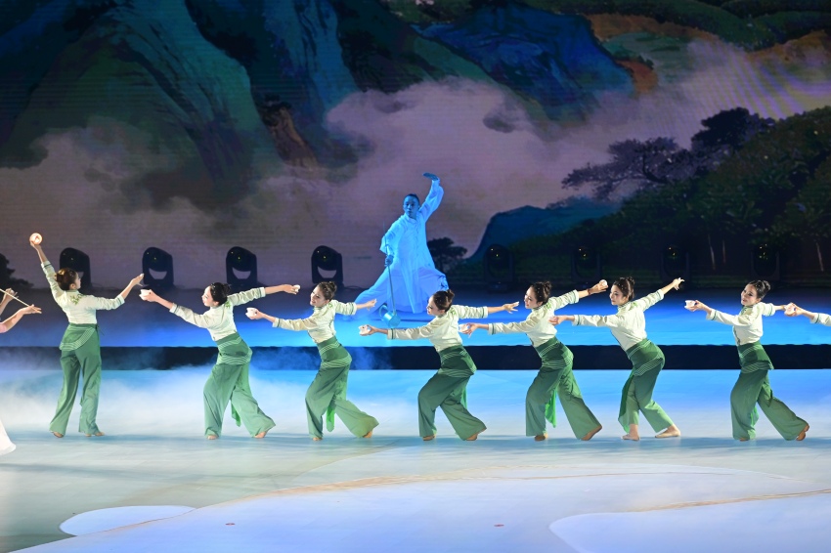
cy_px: 276
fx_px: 4615
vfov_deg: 6.9
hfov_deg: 10.3
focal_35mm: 200
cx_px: 416
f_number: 4.5
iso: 2500
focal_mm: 200
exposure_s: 1/640
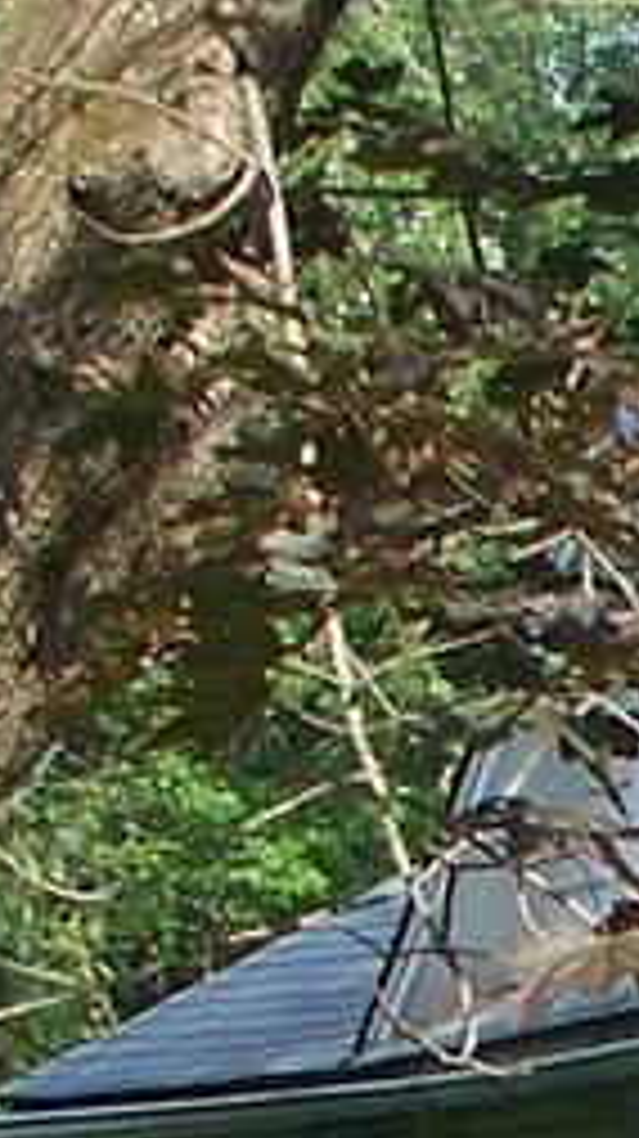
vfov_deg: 6.7
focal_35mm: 318
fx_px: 9595
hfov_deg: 3.6
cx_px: 2390
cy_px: 1615
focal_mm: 7.54
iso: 64
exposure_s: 1/200
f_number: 2.8
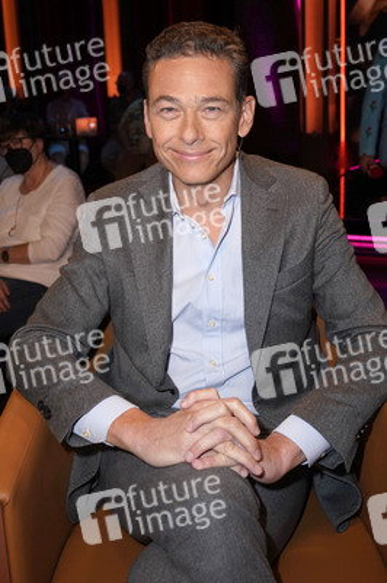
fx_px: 614
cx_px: 194
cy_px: 292
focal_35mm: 38
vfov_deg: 50.7
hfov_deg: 35.0
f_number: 6.3
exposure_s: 1/160
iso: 1600
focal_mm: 38
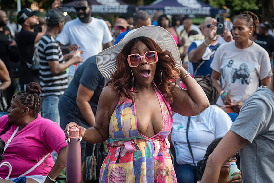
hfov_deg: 22.0
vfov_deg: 14.8
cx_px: 130
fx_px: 704
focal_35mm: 92
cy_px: 104
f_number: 4.5
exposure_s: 1/320
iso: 500
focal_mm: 80
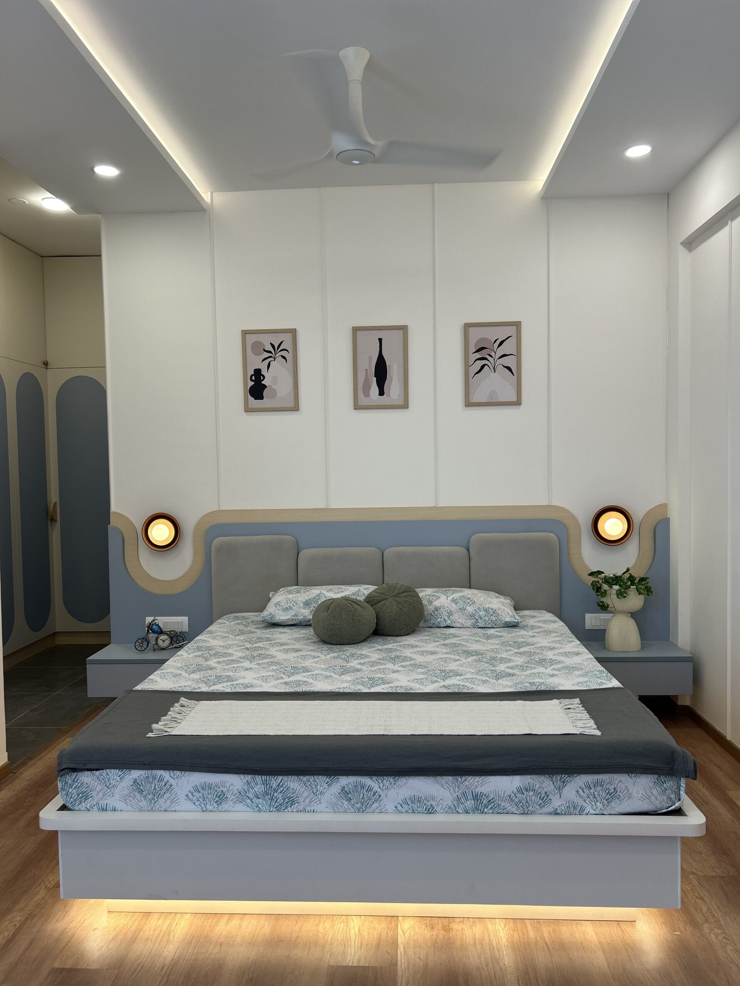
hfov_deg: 53.1
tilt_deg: -2.4
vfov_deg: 67.3
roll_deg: +1.0
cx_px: 370
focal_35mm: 26
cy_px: 493
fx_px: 741
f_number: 1.5
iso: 40
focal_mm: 5.7
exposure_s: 1/100
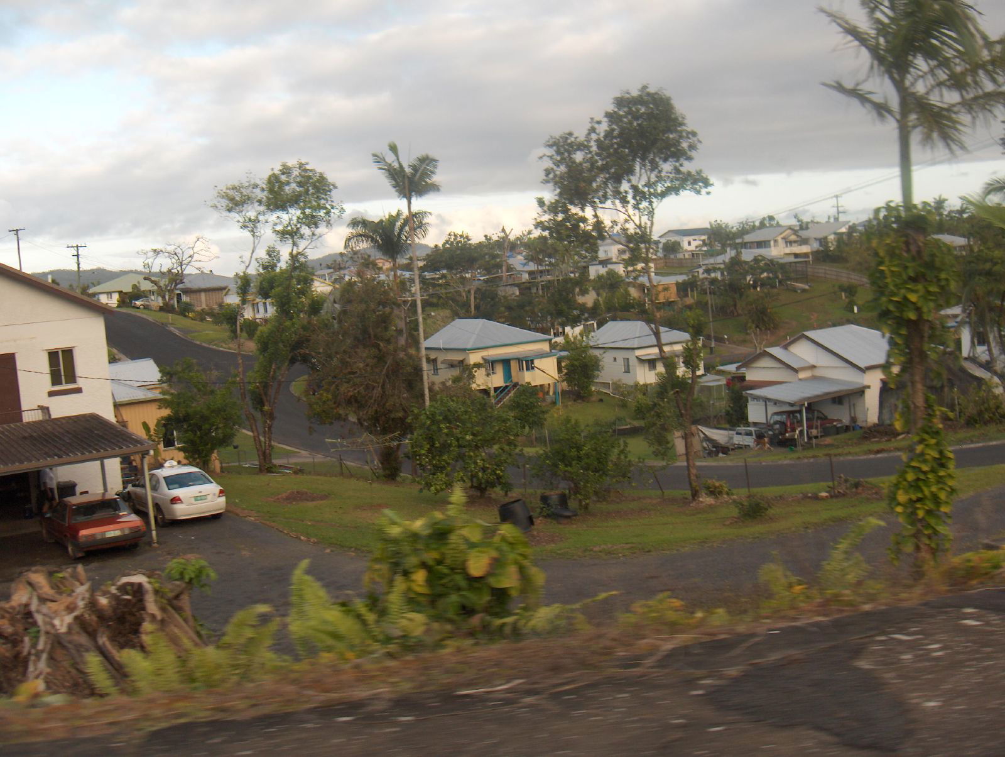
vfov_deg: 36.9
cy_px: 378
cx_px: 502
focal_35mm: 39
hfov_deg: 47.8
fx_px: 1134
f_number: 2.8
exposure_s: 1/299
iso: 100
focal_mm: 8
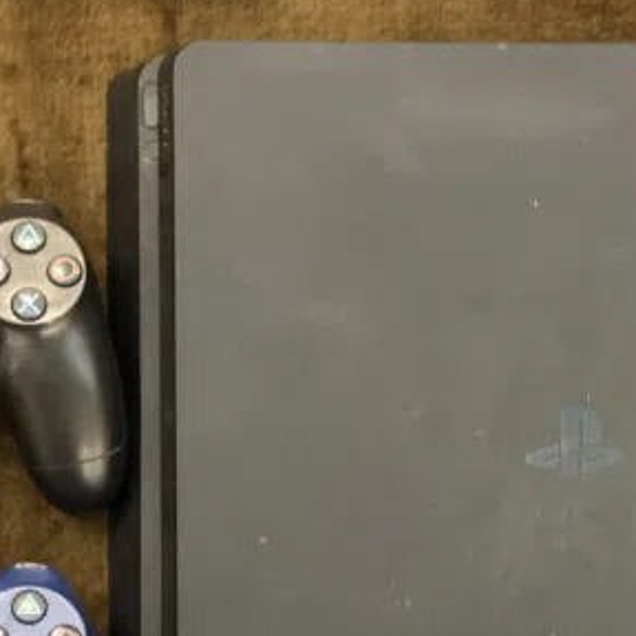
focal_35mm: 102
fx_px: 2120
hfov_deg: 17.1
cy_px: 499
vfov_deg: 16.9
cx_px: 278
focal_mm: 5.96
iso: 500
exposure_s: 1/20
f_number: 1.6
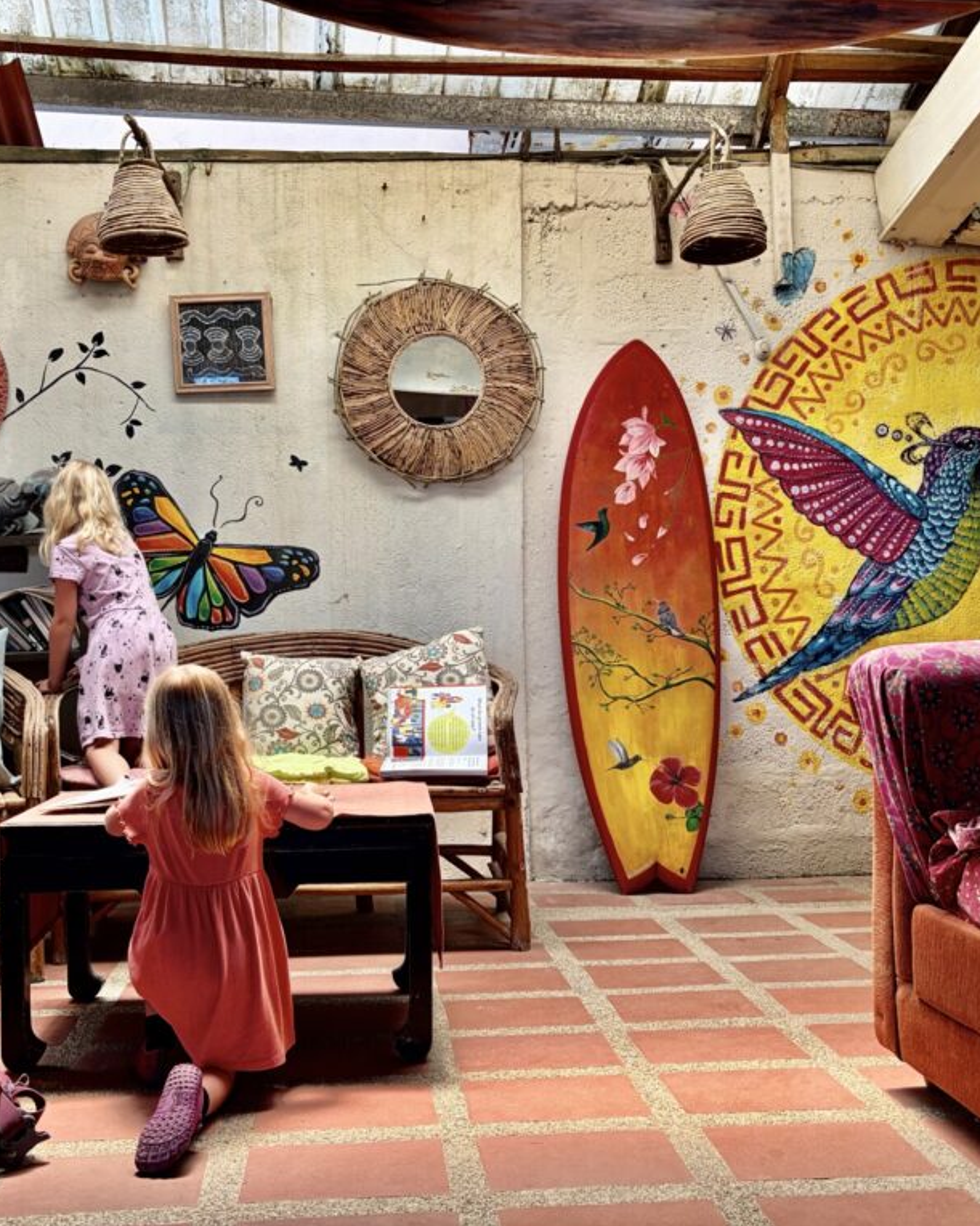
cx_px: 428
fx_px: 1233
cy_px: 613
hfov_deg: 43.3
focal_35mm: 34
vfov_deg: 52.9
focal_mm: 5.96
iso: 80
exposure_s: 1/121
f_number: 1.6
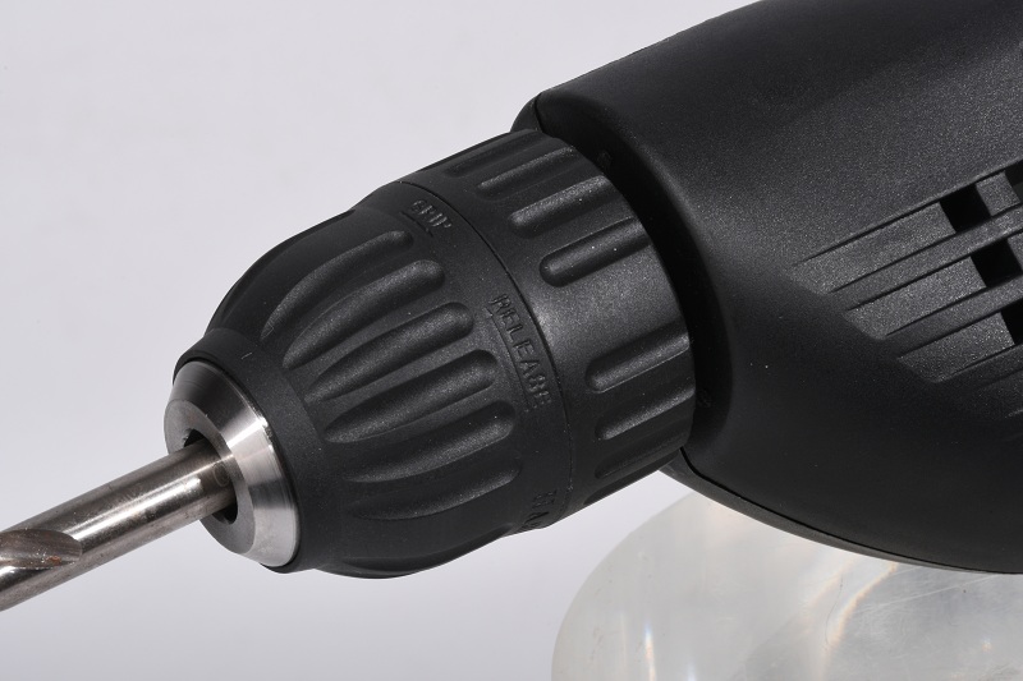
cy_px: 340
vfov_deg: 6.5
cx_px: 512
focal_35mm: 210
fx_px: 5966
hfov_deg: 9.8
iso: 100
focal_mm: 140
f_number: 32
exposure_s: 1/200
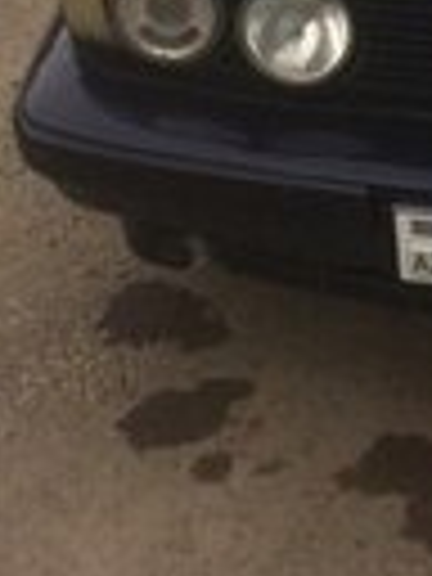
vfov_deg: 15.8
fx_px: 1864
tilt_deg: -16.9
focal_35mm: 112
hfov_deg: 12.4
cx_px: 688
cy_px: -356
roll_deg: -1.8
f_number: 2.2
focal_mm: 4.15
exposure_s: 1/1244
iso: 32
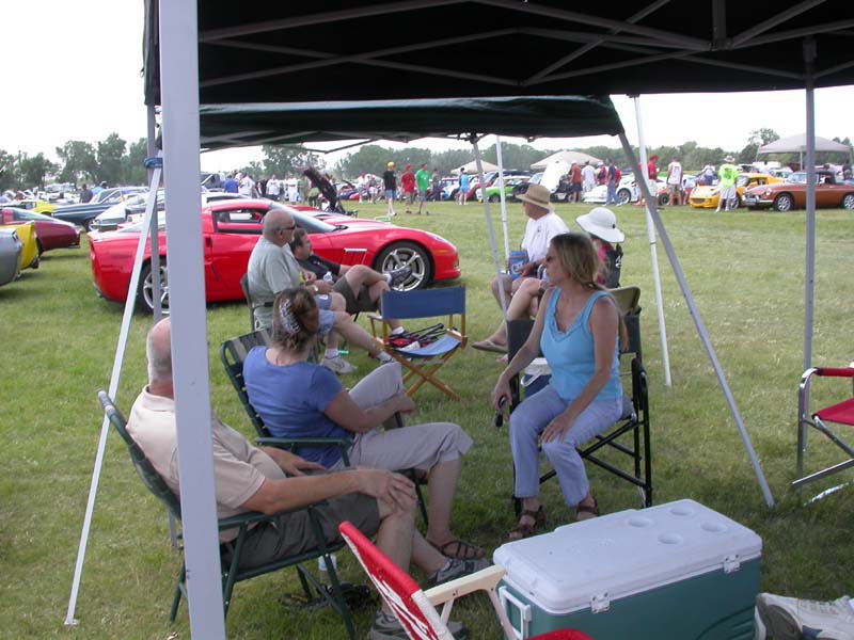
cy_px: 320
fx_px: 937
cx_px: 427
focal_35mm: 38
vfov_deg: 37.7
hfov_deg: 49.0
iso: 100
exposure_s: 1/208
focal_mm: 7.85
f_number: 5.3
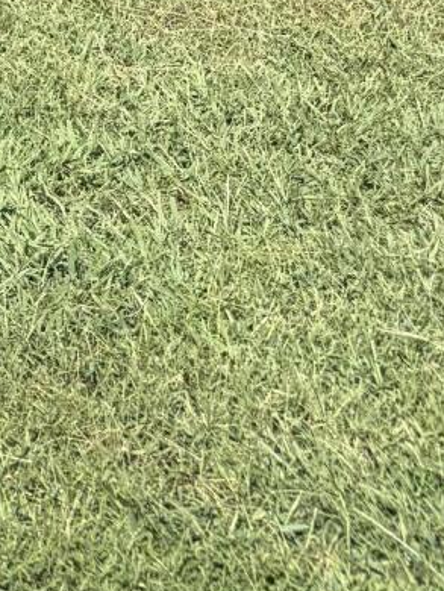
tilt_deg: -3.3
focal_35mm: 123
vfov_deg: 12.3
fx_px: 2101
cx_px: -392
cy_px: -880
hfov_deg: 11.1
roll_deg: -0.1
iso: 80
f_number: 1.78
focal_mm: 6.76
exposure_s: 1/2445
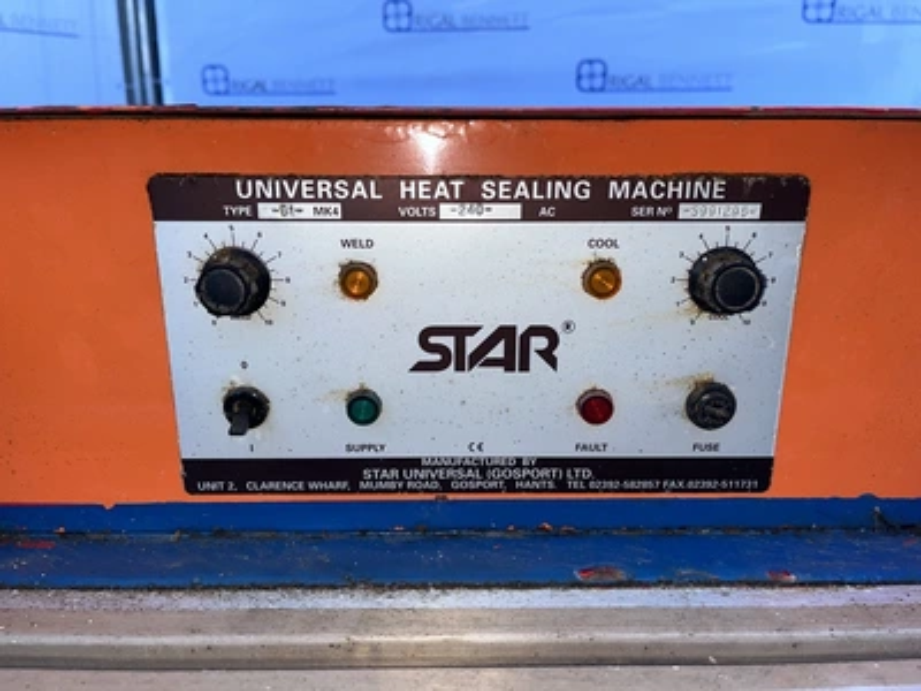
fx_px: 692
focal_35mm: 26
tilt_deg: -14.3
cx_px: 460
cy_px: 346
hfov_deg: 67.3
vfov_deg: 53.1
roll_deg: +0.0
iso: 32
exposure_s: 1/664
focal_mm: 5.1
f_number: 1.6
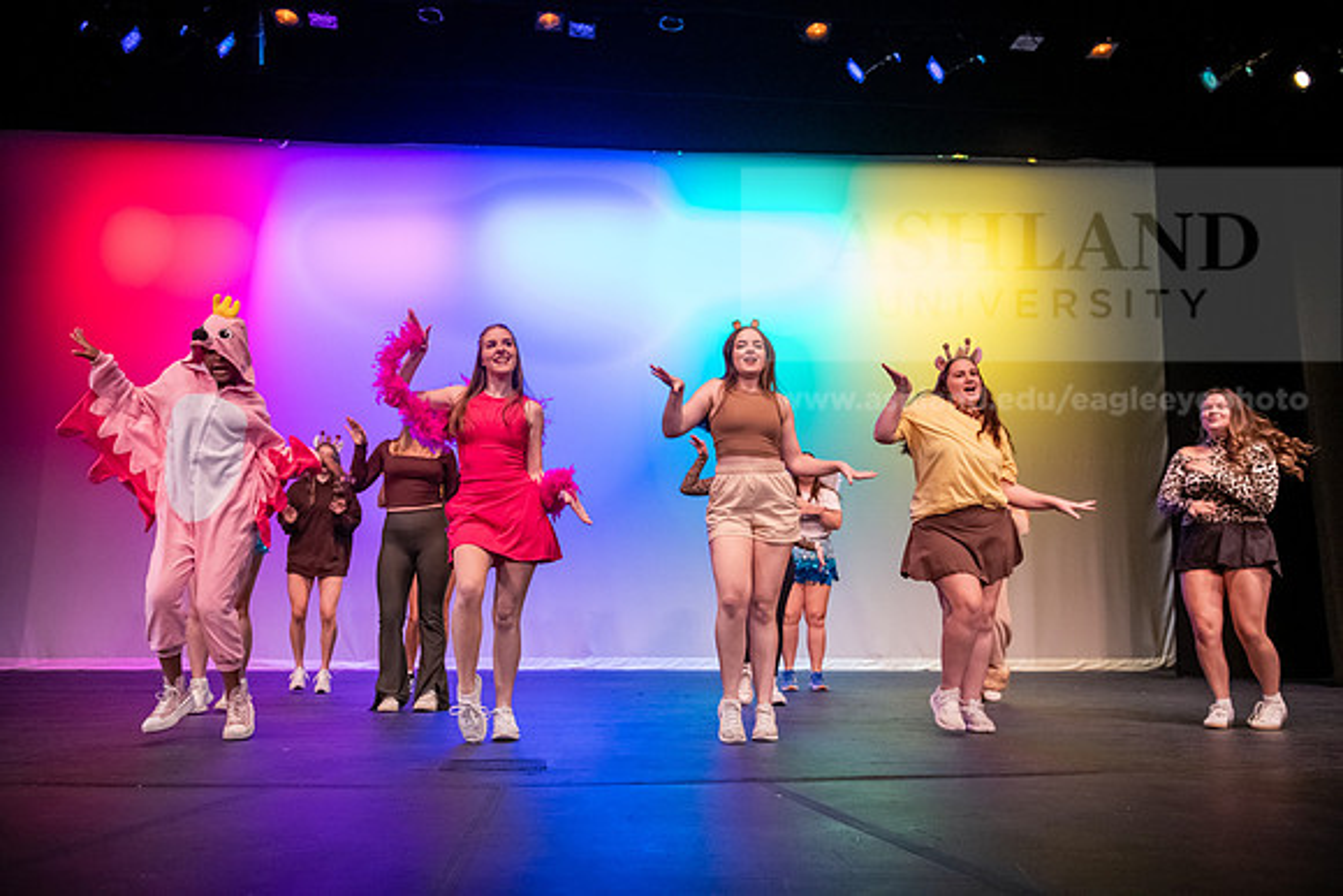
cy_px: 448
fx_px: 1194
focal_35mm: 32
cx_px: 672
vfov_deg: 41.1
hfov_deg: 58.7
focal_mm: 32
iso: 4000
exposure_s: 1/250
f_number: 3.2
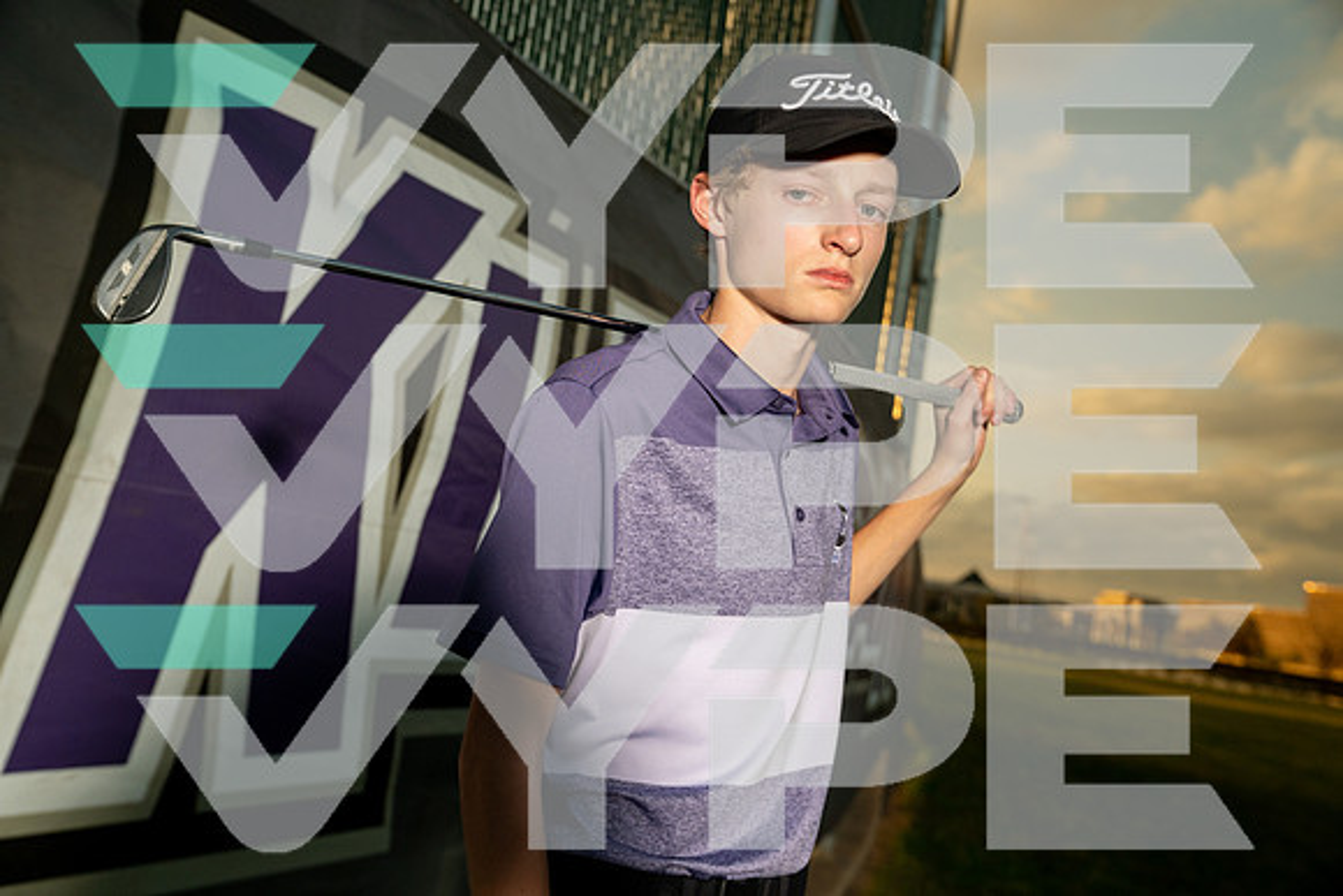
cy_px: 448
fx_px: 1343
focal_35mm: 36
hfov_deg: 53.1
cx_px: 672
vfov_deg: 36.9
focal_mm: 36
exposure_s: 1/250
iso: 400
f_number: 4.5
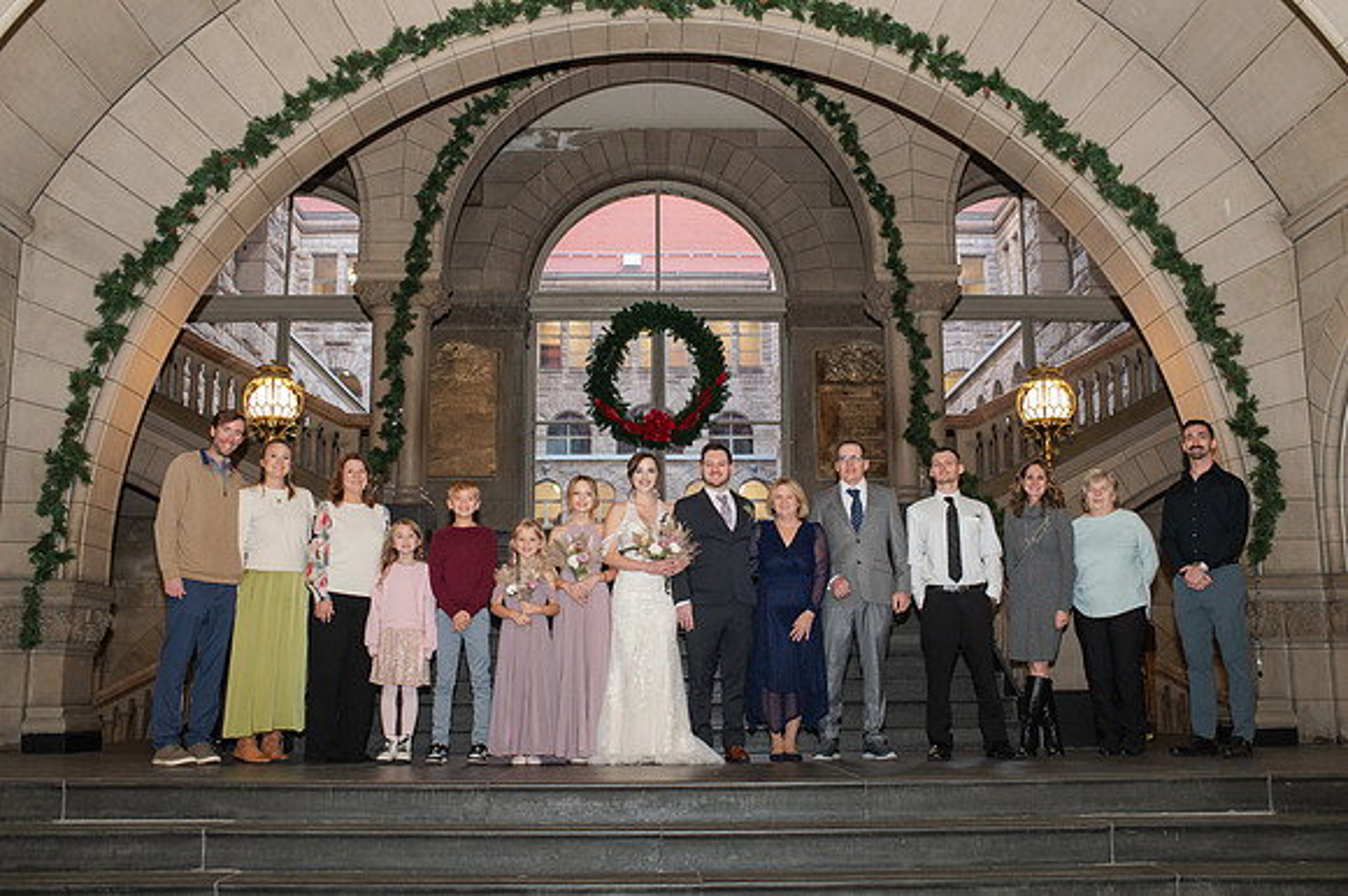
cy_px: 447
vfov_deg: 35.2
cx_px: 681
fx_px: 1414
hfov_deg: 51.0
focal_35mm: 38
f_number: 3.5
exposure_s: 1/200
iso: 1000
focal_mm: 35
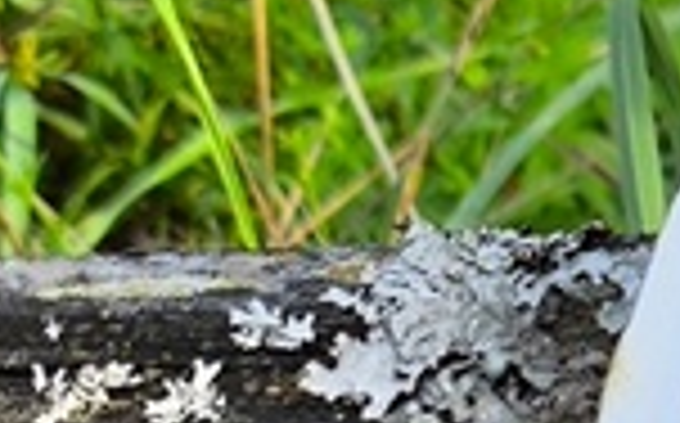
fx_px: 5202
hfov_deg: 7.4
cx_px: 849
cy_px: 1134
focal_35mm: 281
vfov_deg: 4.5
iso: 50
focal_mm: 4.71
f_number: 1.7
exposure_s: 1/255
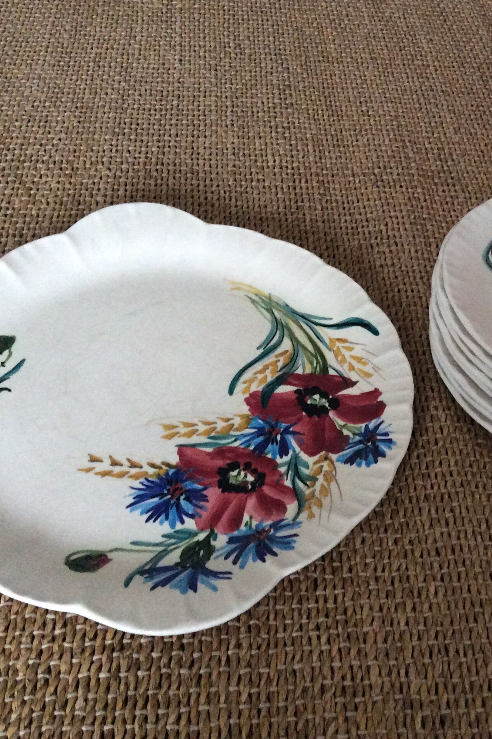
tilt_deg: -46.2
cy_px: 368
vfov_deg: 43.6
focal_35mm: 45
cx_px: 344
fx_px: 922
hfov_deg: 29.6
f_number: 2.4
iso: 320
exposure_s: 1/25
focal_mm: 3.3
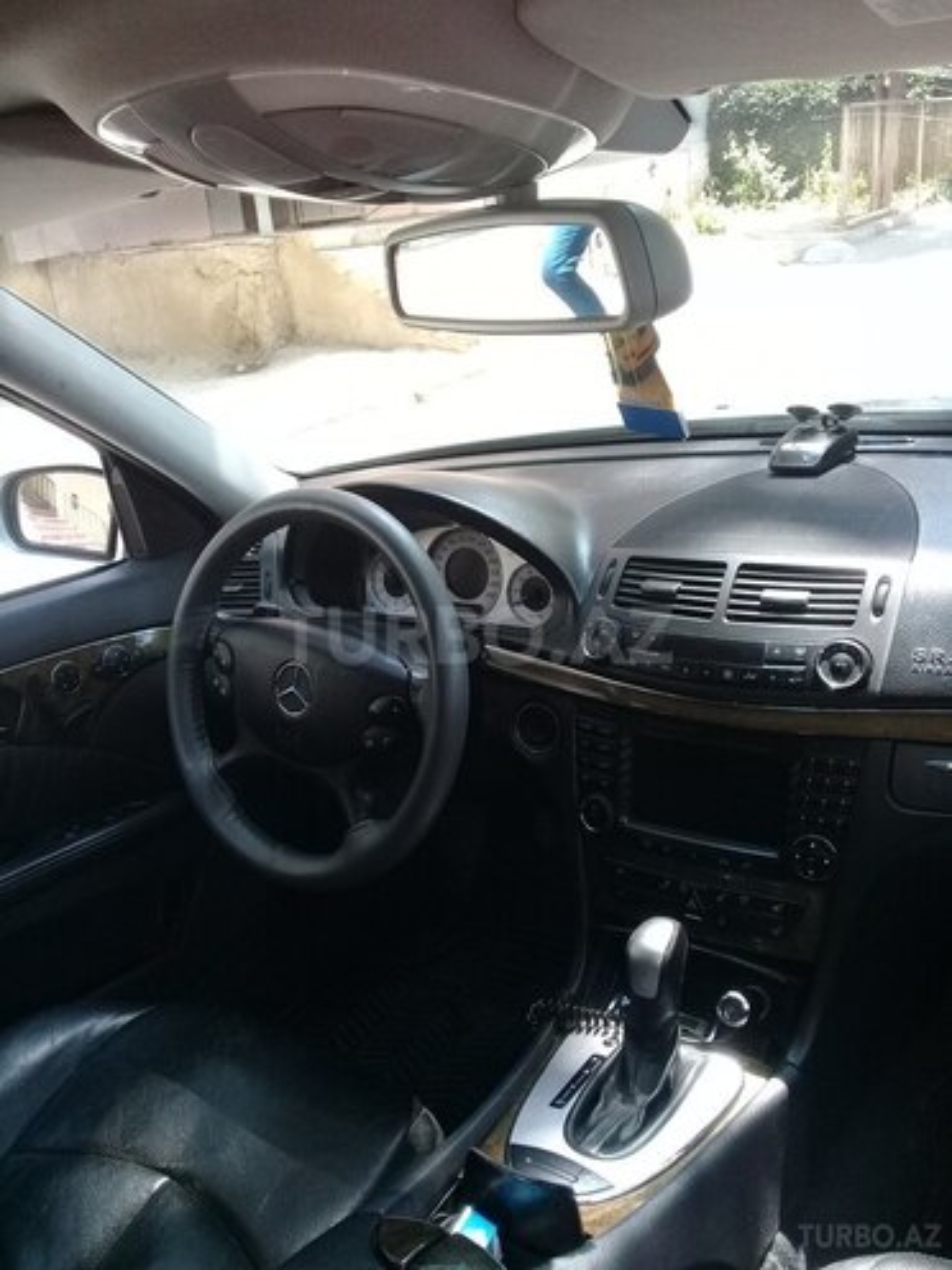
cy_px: 635
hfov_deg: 45.4
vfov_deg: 58.4
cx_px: 476
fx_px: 1137
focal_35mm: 31
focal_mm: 3.3
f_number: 2.2
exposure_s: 1/100
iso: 100
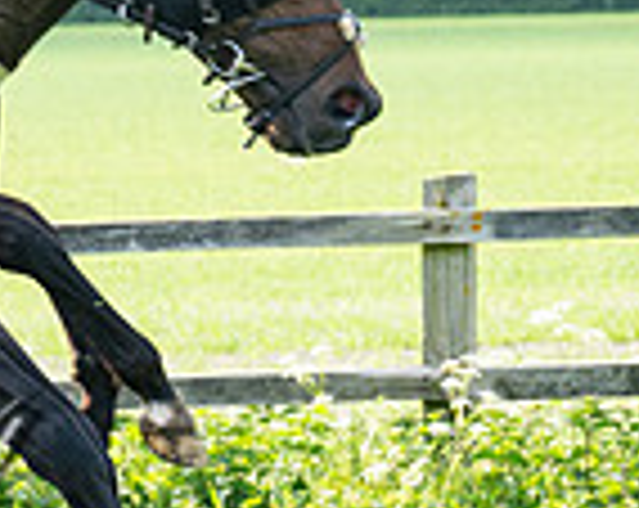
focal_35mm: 381
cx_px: -239
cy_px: 171
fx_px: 7191
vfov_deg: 4.0
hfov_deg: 5.1
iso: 400
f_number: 5
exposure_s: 1/1000
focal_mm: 70
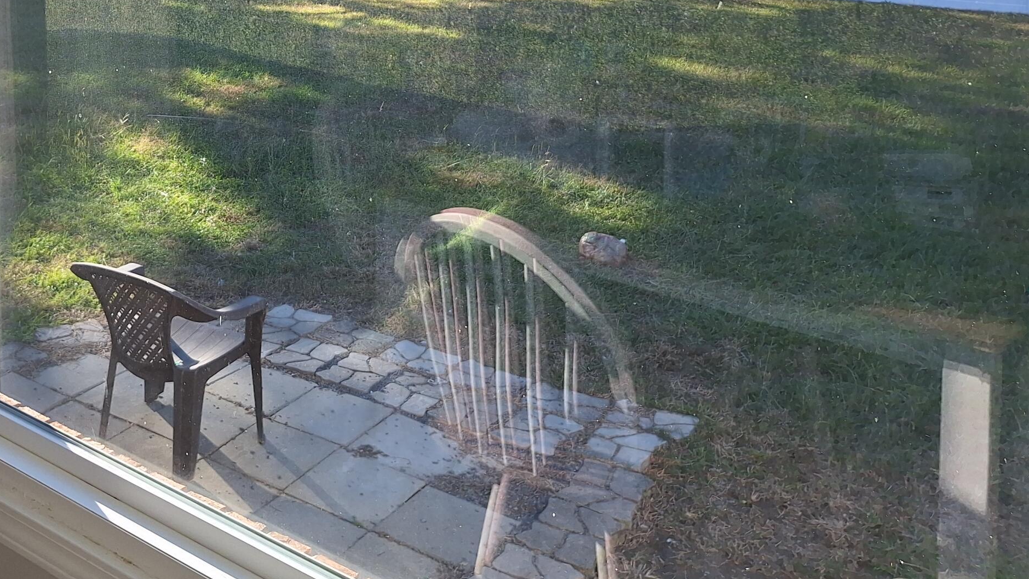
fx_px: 1091
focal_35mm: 40
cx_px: 240
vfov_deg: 27.5
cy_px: -36
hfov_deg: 48.3
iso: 40
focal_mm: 5.54
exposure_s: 1/487
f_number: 1.8
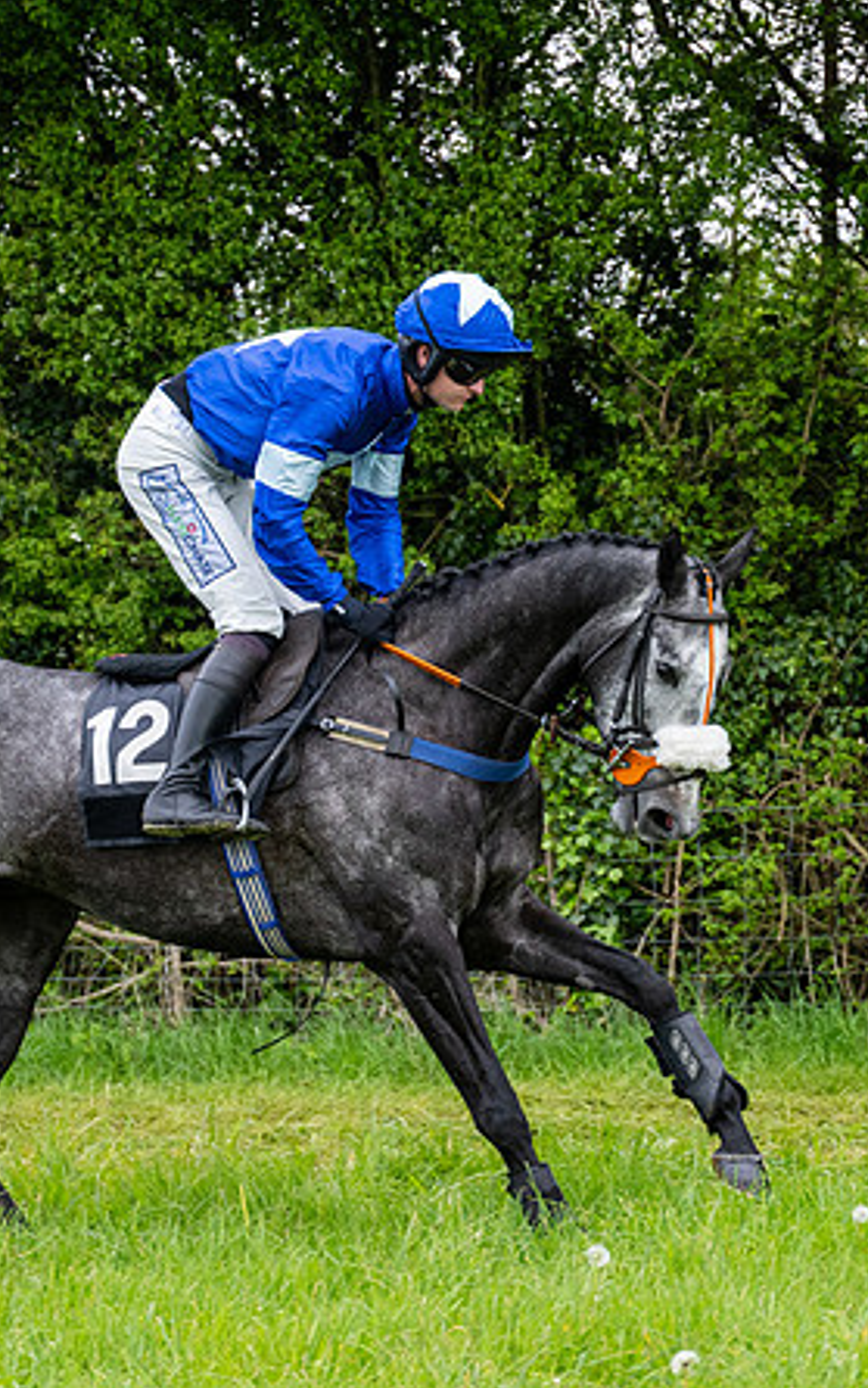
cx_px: 202
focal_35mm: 189
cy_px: 711
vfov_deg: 11.1
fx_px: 7149
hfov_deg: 6.9
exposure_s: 1/1250
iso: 800
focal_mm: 98
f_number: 4
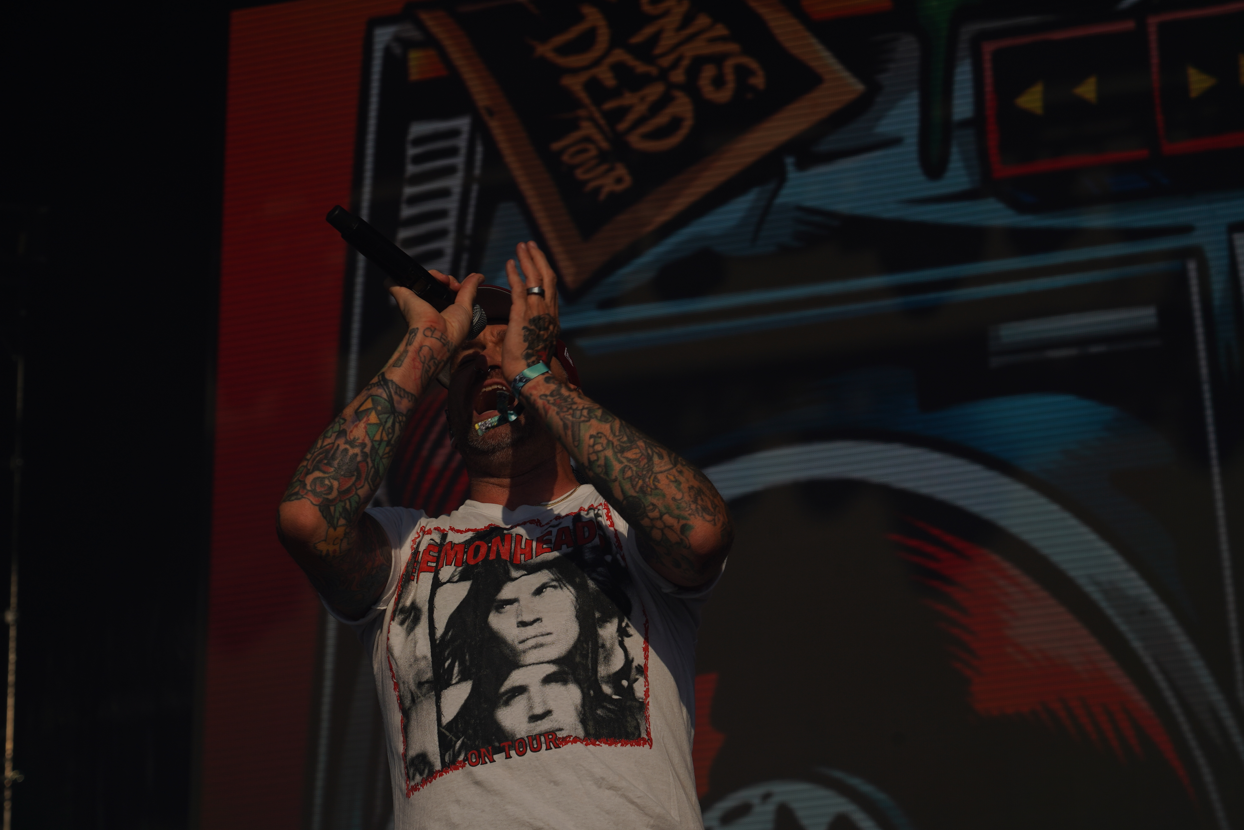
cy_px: 415
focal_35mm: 105
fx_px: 3628
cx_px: 622
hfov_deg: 19.5
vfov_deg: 13.0
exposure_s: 1/1600
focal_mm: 105
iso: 100
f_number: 8
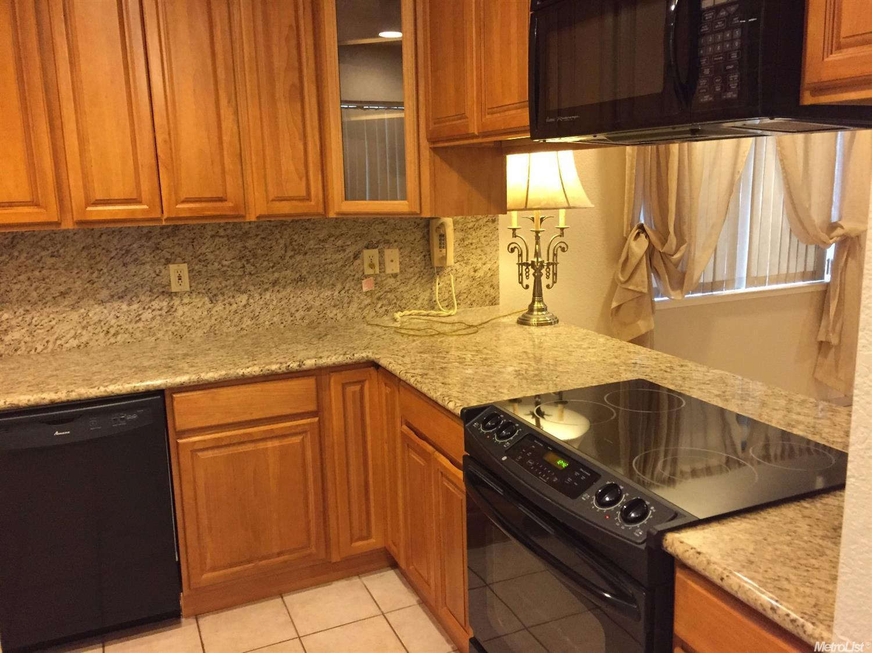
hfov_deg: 61.7
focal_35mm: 29
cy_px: 326
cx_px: 436
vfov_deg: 48.2
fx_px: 730
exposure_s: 1/30
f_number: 2.2
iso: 250
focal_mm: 4.15
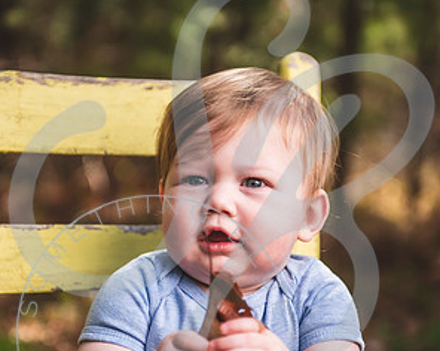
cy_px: 220
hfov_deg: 19.2
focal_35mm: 100
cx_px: 221
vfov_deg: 15.3
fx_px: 1301
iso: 100
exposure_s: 1/640
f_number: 2.8
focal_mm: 70
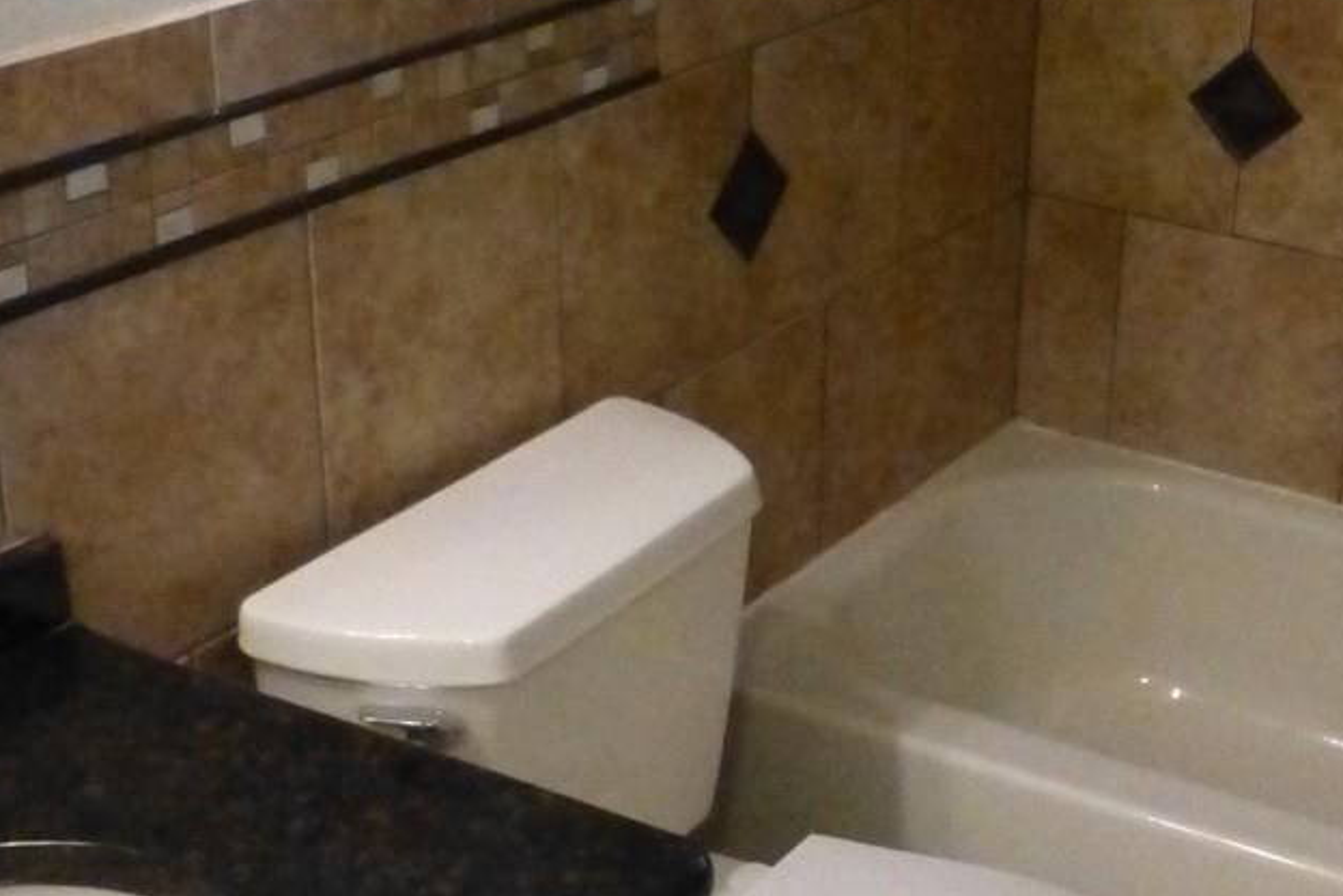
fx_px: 2387
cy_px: 364
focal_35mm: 64
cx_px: 1014
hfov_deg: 30.9
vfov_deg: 21.2
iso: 1600
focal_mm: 4.3
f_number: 3.3
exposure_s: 1/125
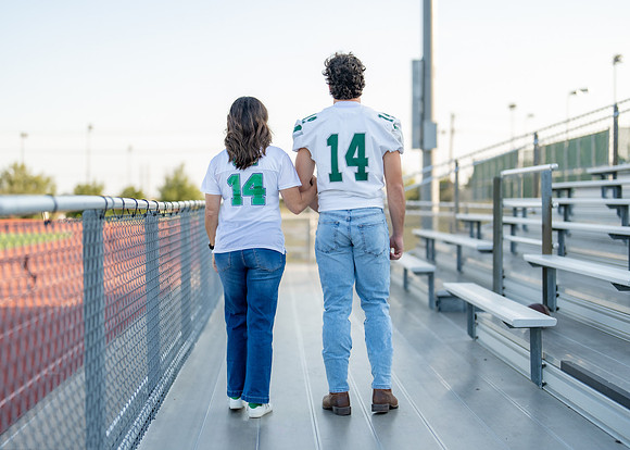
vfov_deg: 26.0
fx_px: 974
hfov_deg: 35.8
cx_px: 315
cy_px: 225
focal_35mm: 54
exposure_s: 1/1600
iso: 100
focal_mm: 50
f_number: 1.2
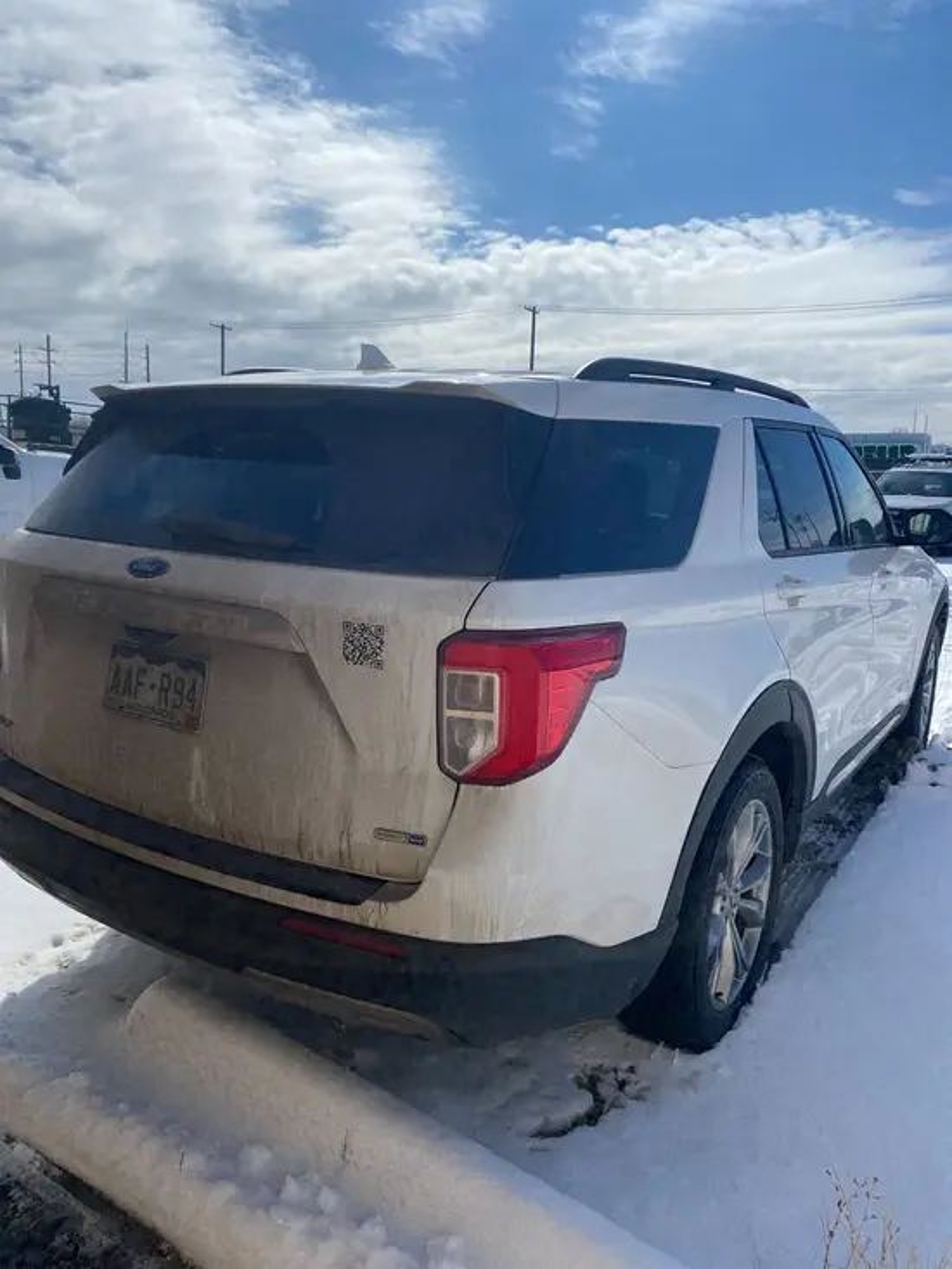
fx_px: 953
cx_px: 476
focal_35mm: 26
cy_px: 634
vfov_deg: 67.3
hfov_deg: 53.1
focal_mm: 4.25
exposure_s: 1/9615
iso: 32
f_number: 1.8
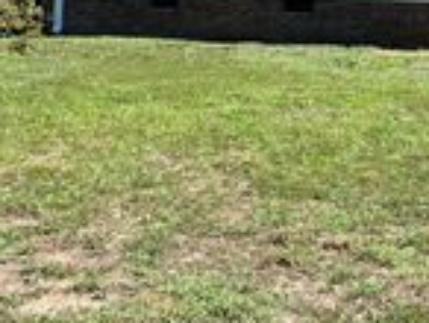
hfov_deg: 20.9
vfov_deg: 16.1
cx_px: 470
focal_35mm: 89
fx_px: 1105
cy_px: -48
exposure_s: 1/1698
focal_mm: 5.7
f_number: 1.5
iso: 50
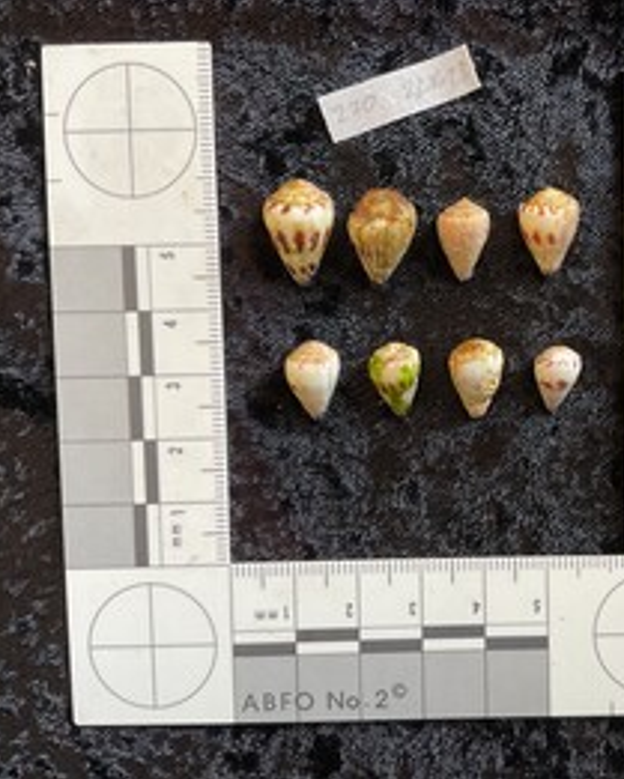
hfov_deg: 38.2
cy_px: 390
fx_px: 877
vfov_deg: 47.9
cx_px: 466
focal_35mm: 38
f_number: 1.8
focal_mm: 3
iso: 64
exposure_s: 1/50
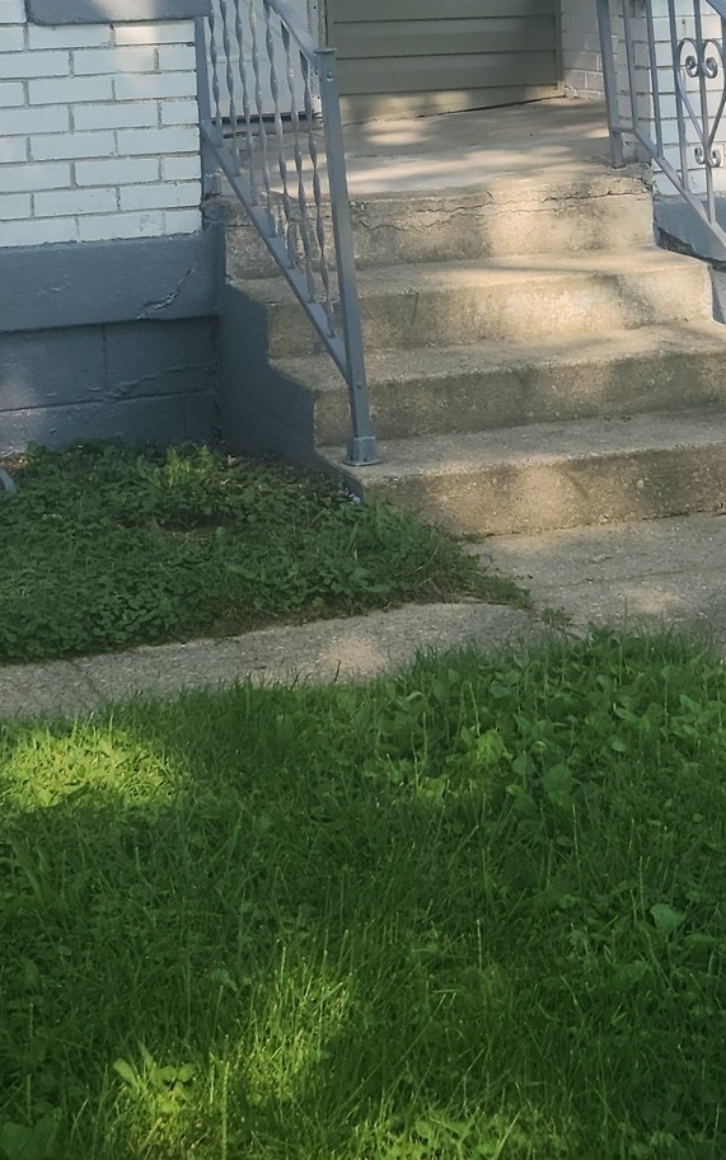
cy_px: 5
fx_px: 2595
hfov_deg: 15.9
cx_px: 365
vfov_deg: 24.1
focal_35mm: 82
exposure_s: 1/738
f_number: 1.8
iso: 20
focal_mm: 5.4
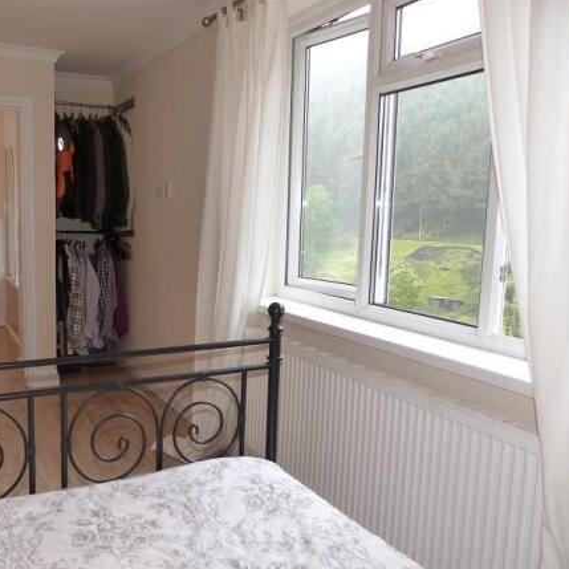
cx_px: 189
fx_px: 558
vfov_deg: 54.0
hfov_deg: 53.0
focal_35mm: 30
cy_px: 286
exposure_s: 1/60
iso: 250
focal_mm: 4.5
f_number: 2.8
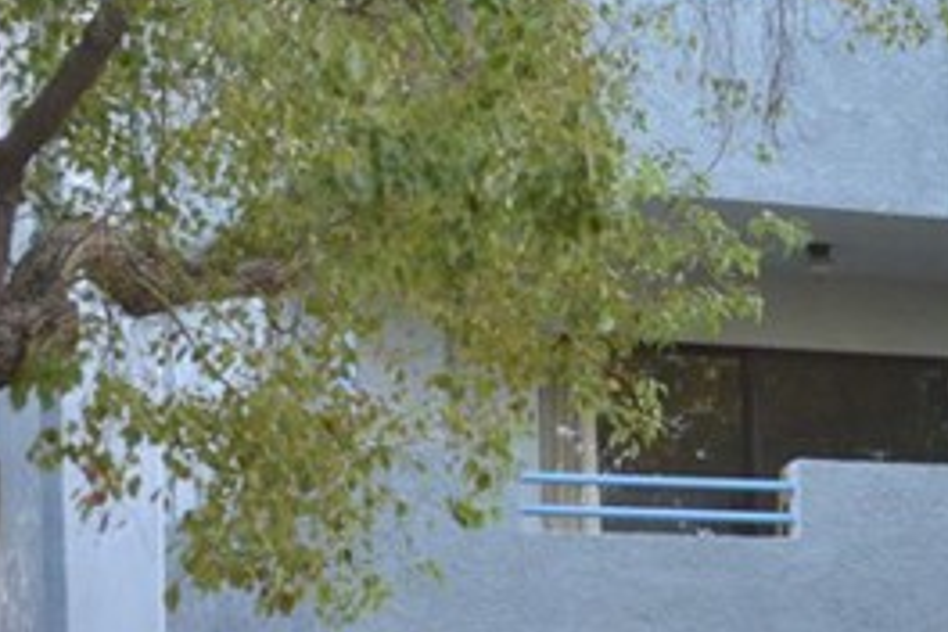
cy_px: 655
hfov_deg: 13.0
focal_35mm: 155
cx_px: 1099
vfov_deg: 8.8
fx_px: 4081
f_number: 2.8
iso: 2500
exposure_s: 1/2000
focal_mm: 40
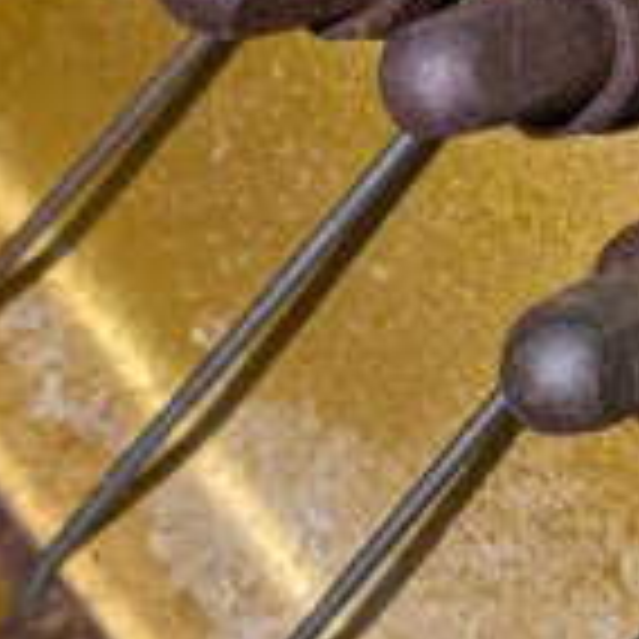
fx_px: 2339
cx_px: 524
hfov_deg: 15.4
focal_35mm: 112
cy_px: 148
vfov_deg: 15.5
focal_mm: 5.43
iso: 45
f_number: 1.89
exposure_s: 1/175
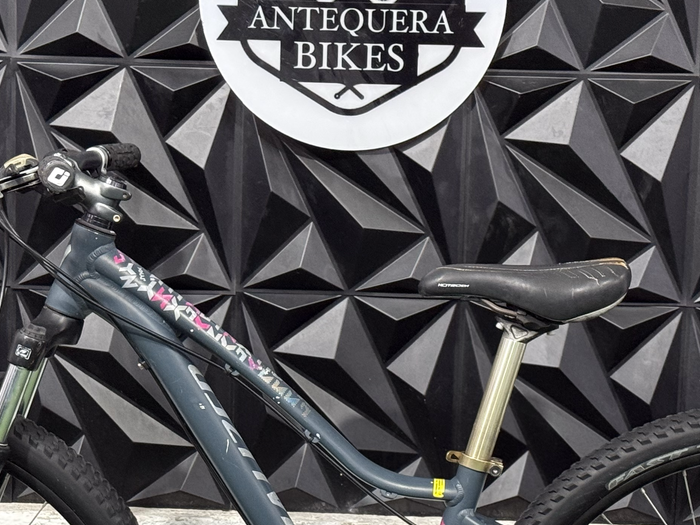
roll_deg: -1.8
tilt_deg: -9.0
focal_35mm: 104
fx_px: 2103
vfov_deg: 14.1
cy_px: 428
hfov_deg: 18.9
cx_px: 320
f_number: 1.78
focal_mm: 6.76
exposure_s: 1/60
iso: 200
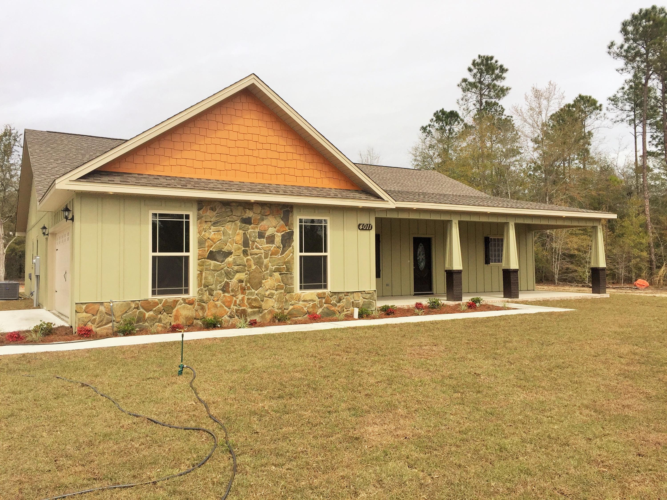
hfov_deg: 61.7
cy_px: 250
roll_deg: -0.1
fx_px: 559
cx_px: 334
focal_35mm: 29
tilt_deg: +2.3
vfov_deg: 48.2
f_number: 2.2
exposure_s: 1/3049
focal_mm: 4.15
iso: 32
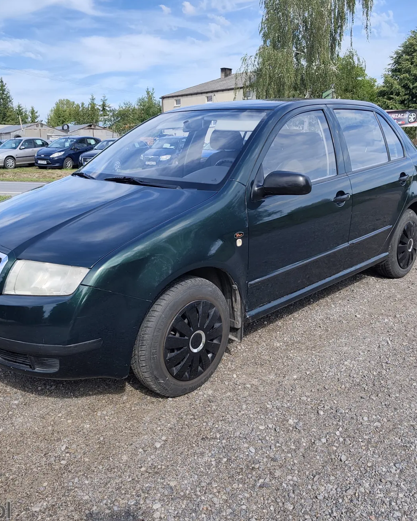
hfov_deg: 47.0
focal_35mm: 31
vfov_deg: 57.2
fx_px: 478
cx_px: 186
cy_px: 258
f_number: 1.7
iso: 50
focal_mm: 6.07
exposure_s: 1/513
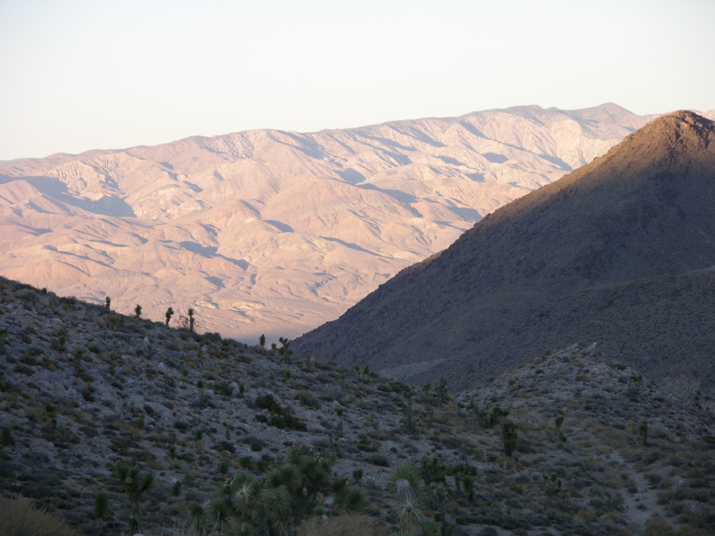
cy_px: 268
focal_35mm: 180
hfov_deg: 11.0
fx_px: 3718
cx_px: 358
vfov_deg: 8.2
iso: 50
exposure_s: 1/135
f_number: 4
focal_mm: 44.7
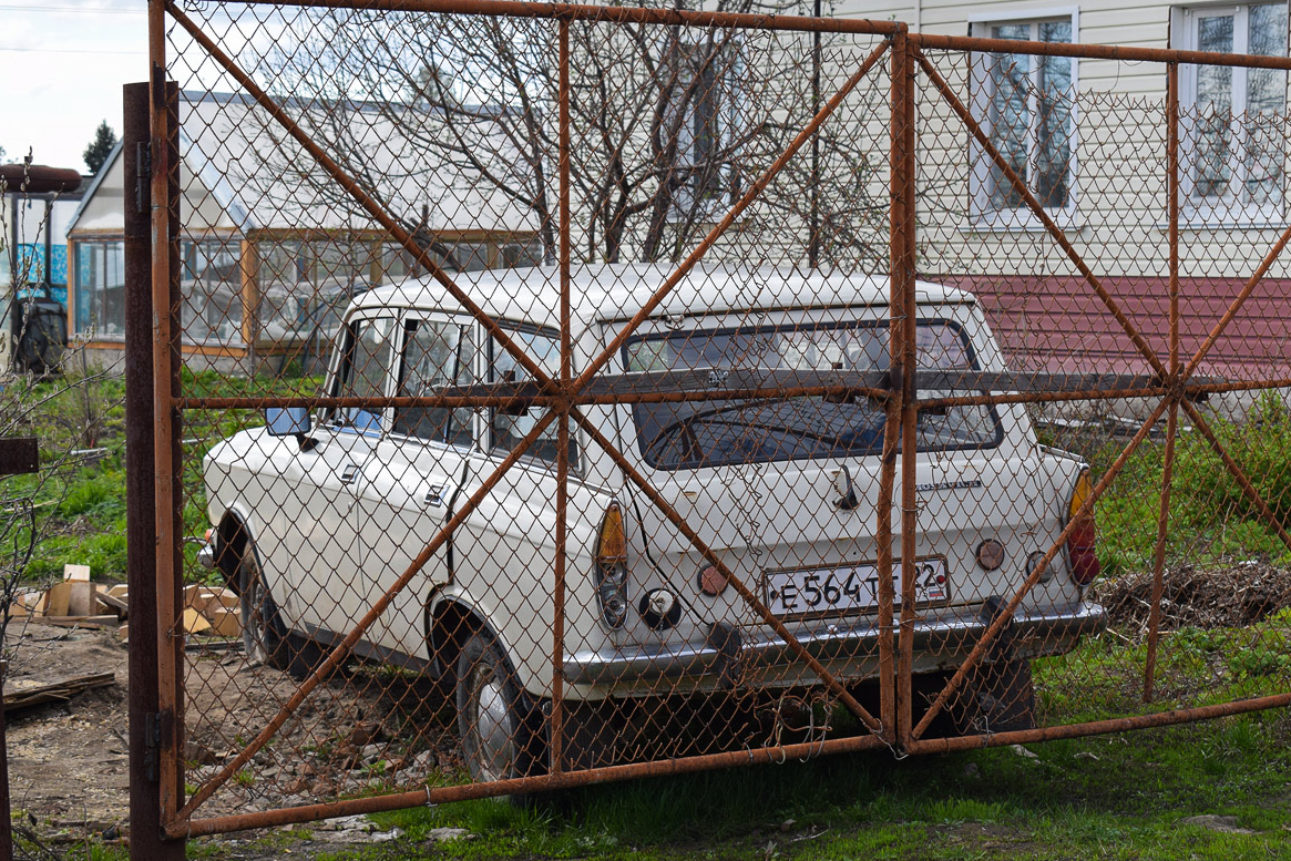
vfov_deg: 19.6
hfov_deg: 29.0
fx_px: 2493
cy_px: 439
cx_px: 632
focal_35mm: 70
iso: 200
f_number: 8
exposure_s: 1/250
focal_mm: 45
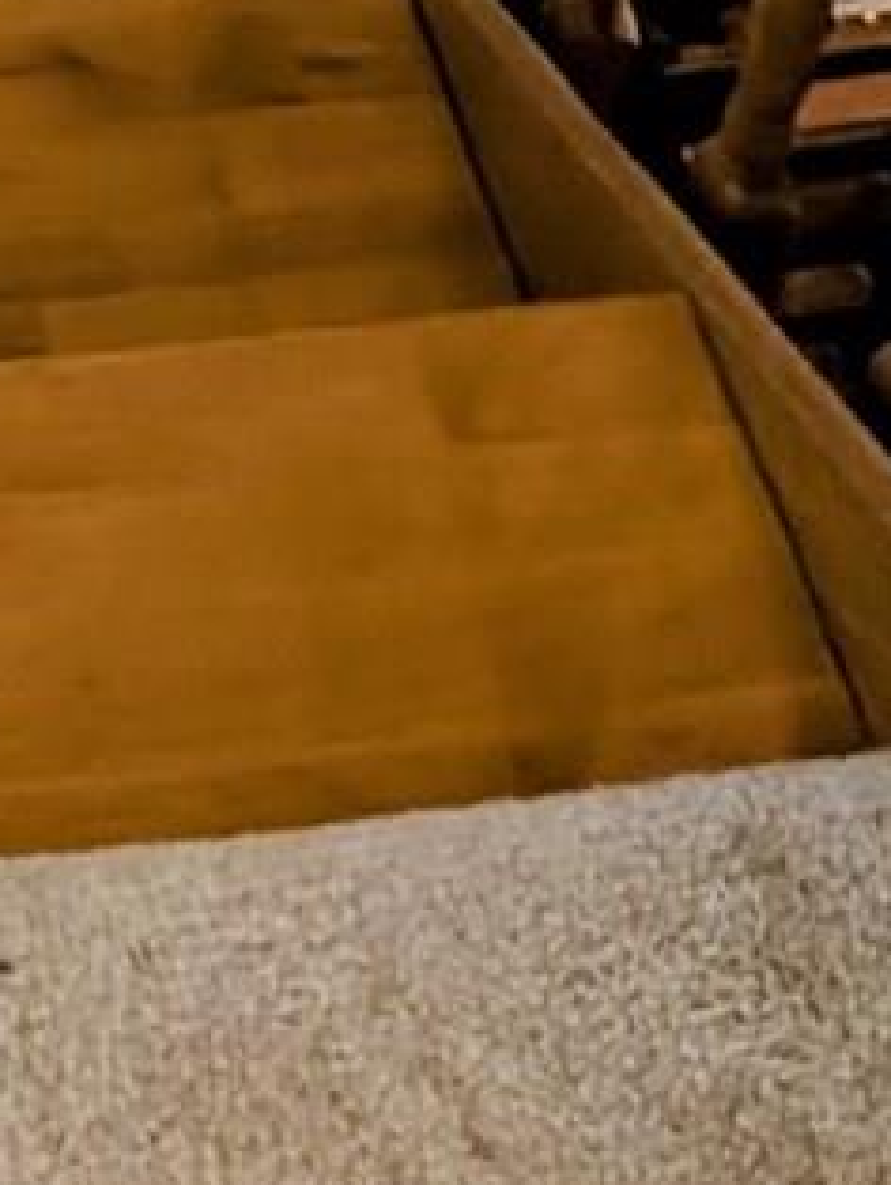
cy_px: -2019
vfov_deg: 12.9
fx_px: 3016
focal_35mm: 88
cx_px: -721
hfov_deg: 14.7
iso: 69
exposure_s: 1/120
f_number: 1.7
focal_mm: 2.02
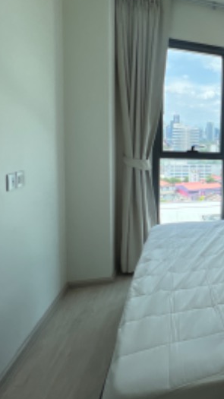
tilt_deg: -2.9
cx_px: 312
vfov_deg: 69.3
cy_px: 164
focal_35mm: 27
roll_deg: -2.3
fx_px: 285
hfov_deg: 30.4
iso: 32
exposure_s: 1/803
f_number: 1.8
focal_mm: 1.57
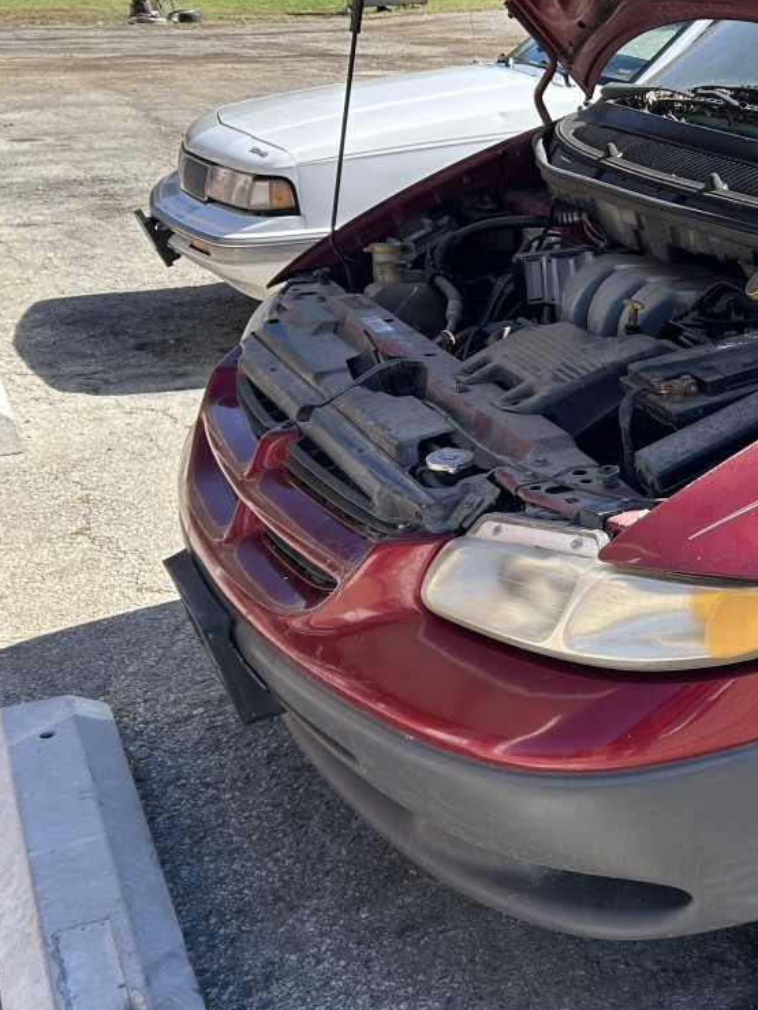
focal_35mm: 45
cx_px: 836
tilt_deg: -24.4
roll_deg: +0.1
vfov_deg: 42.1
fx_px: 1314
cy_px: 538
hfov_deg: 29.1
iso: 50
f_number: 1.5
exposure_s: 1/1295
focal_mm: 5.7
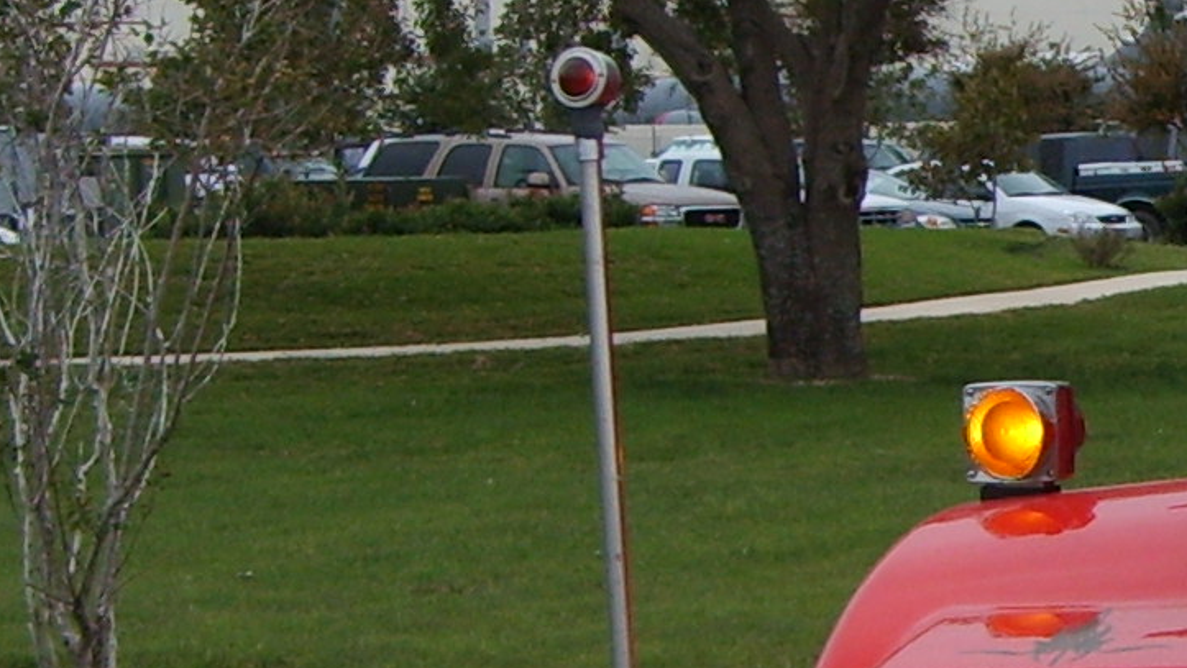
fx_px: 4250
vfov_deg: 9.0
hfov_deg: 14.8
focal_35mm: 135
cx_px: 1794
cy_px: 468
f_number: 2.8
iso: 50
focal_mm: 5.8
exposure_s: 1/500
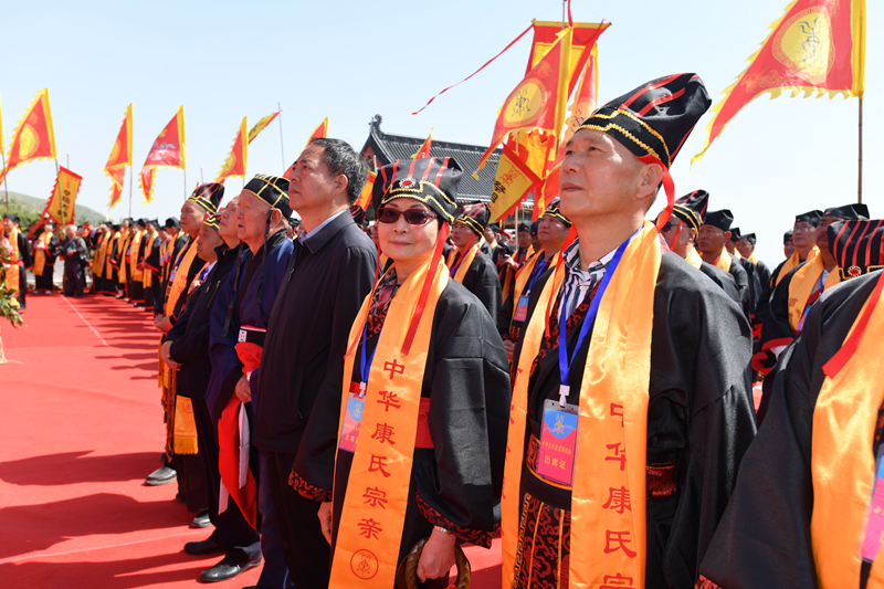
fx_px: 736
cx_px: 442
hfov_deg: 61.9
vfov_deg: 43.6
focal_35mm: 30
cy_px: 294
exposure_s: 1/200
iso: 125
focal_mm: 30
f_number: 7.1
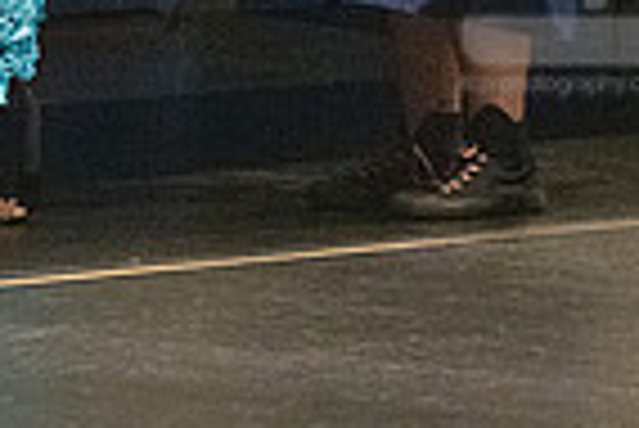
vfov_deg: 2.3
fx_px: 10519
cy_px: -518
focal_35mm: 592
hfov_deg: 3.5
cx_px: 74
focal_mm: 125
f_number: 3.2
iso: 10000
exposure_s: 1/400
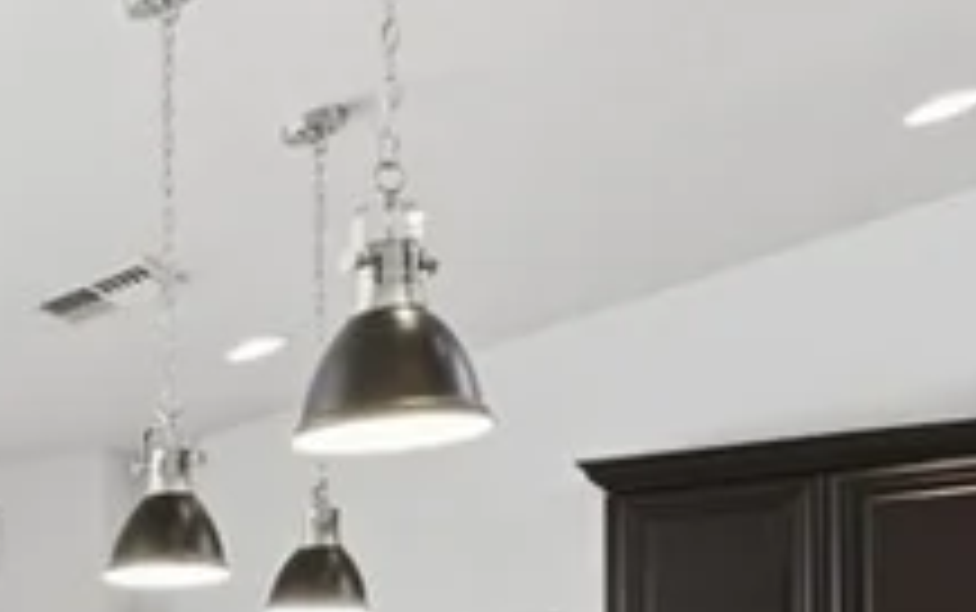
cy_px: 860
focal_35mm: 72
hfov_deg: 19.8
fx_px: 1917
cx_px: -841
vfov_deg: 16.8
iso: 250
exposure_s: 1/2000
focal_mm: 10
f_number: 9
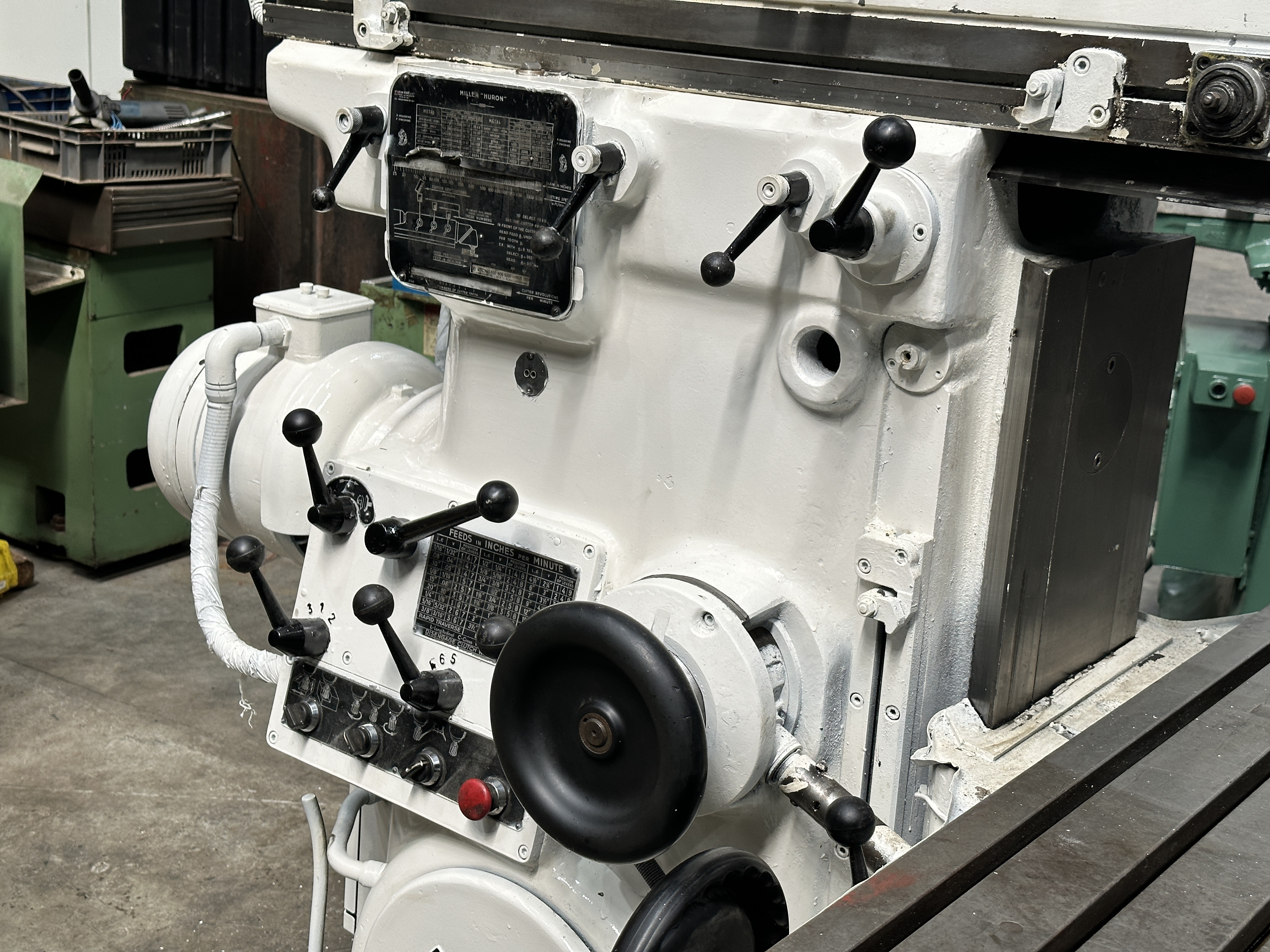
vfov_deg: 30.3
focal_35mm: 48
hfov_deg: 39.7
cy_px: 476
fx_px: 1761
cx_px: 635
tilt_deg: -17.9
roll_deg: -5.7
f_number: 1.78
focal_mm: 6.86
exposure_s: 1/121
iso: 50
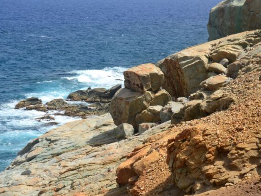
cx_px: 116
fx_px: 648
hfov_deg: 22.8
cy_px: 98
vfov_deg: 17.1
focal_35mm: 86
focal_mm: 52
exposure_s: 1/80
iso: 200
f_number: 22
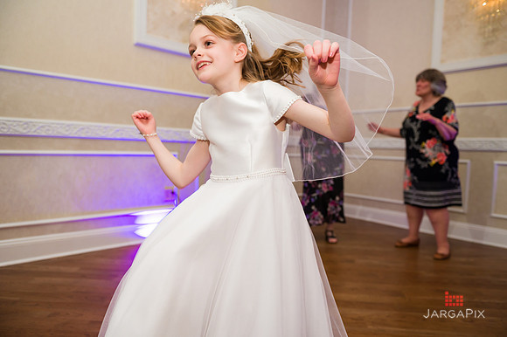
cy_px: 168
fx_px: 338
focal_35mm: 24
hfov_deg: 73.8
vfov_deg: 53.1
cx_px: 254
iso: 1000
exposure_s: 1/200
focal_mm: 24
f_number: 3.2
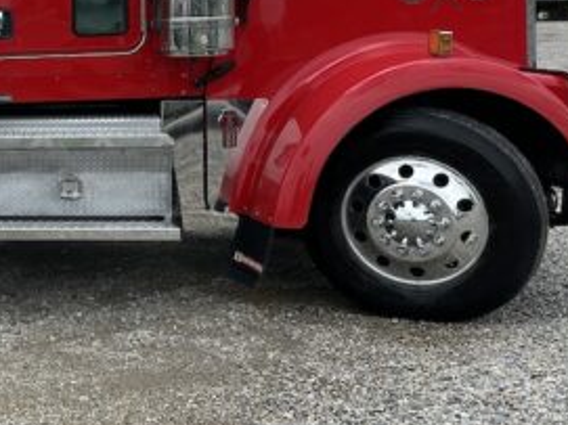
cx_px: -207
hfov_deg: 24.3
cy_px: 88
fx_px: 1115
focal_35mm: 68
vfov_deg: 21.3
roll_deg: +4.0
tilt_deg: -3.6
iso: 80
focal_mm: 6.86
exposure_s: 1/5000
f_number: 1.78
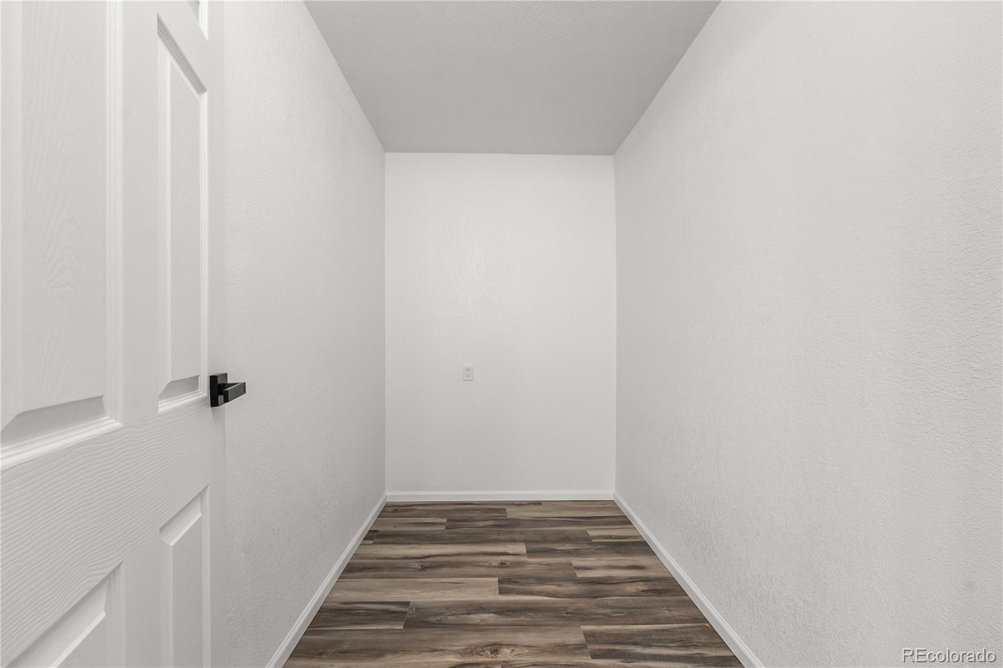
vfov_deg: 73.7
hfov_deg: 96.7
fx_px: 446
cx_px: 502
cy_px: 334
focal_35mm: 16
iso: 200
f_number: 8
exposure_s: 1/4
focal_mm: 16
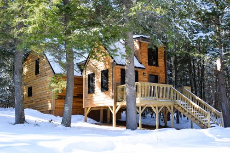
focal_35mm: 44
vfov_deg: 30.8
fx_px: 278
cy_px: 76
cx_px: 115
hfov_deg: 45.0
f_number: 8
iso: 400
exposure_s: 1/250
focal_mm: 29
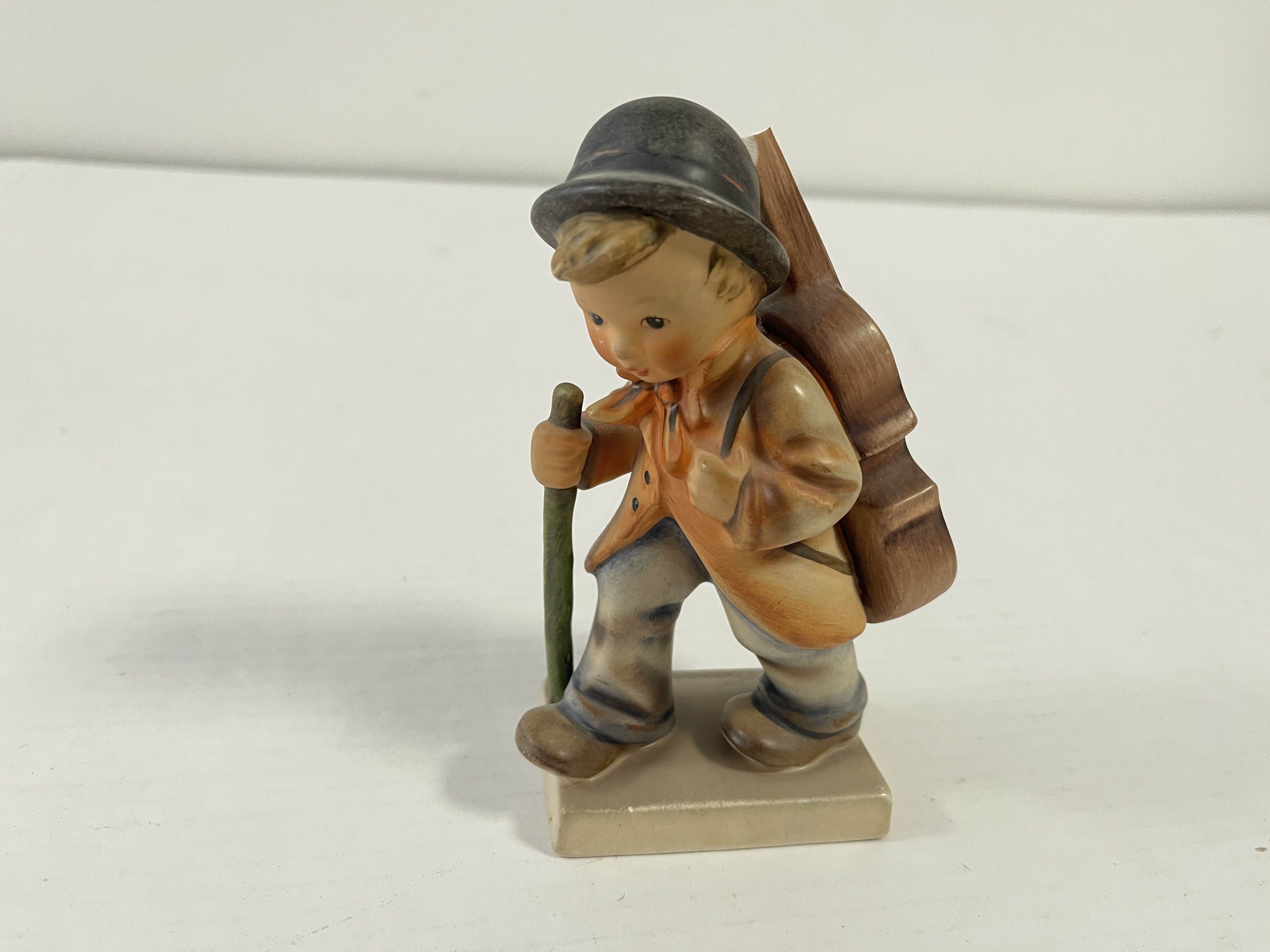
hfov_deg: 69.4
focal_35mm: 25
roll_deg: -4.9
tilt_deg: -24.7
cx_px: 635
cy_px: 476
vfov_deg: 54.9
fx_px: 917
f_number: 1.6
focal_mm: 5.1
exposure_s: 1/90
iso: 125
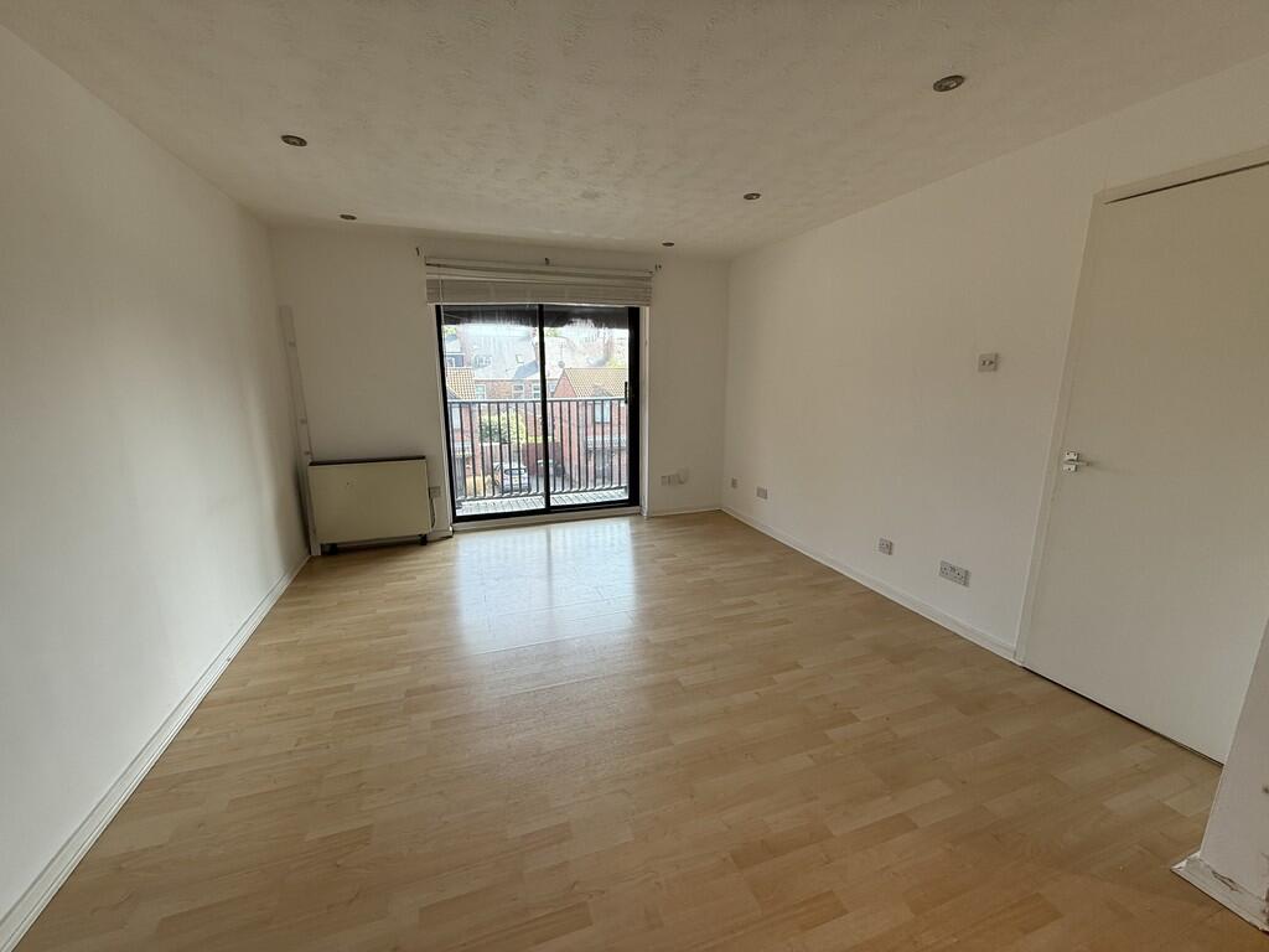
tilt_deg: -11.6
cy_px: 476
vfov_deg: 85.7
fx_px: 513
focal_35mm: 14
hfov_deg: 102.1
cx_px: 634
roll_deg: -0.1
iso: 64
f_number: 2.2
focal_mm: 2.22
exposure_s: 1/193
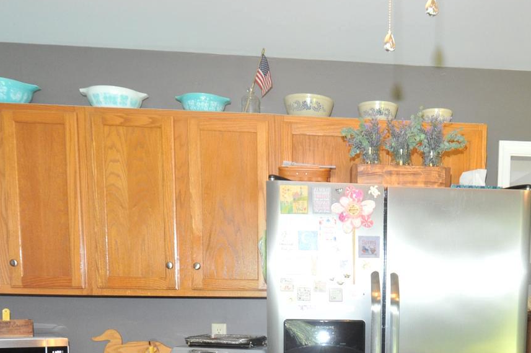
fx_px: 633
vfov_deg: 28.6
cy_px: 374
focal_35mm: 43
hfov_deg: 44.1
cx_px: 395
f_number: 4
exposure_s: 1/60
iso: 800
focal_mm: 12
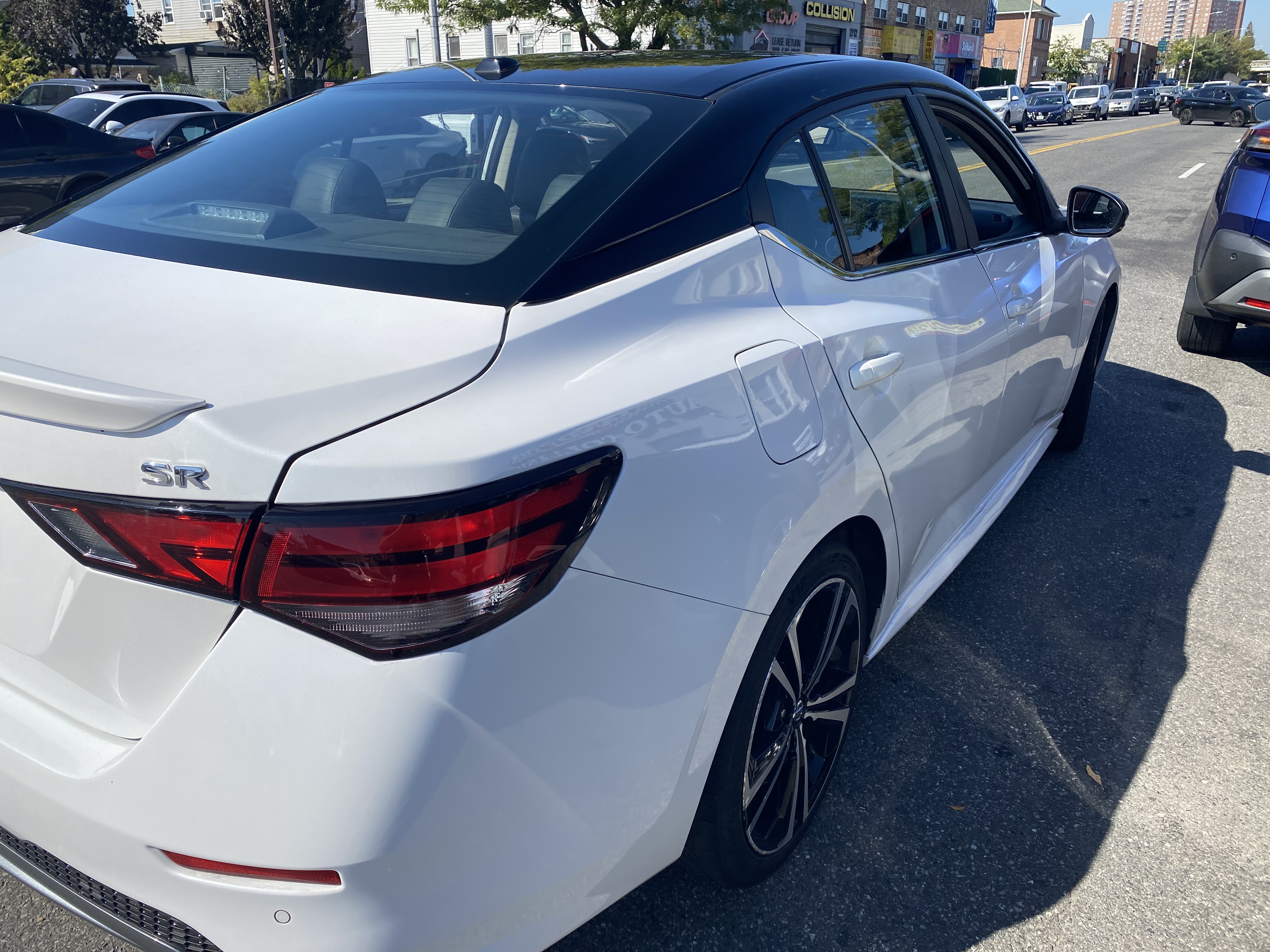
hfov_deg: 67.3
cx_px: 635
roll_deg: +0.2
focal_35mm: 26
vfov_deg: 53.1
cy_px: 476
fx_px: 954
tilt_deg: -20.6
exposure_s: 1/3610
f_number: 1.8
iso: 32
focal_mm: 4.25
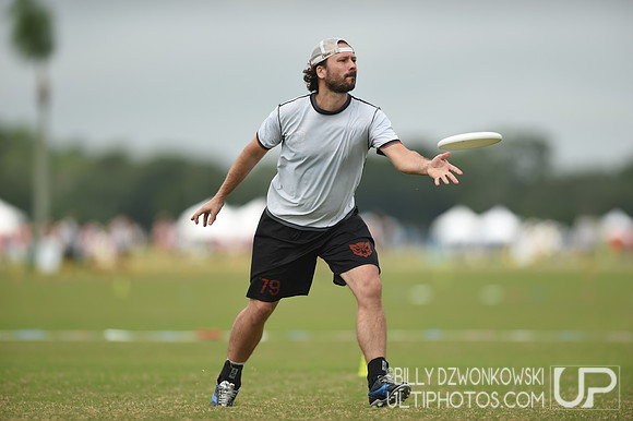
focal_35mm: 400
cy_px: 210
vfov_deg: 3.4
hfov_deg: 5.2
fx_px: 7029
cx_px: 316
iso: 100
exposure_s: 1/1000
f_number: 2.8
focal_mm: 400
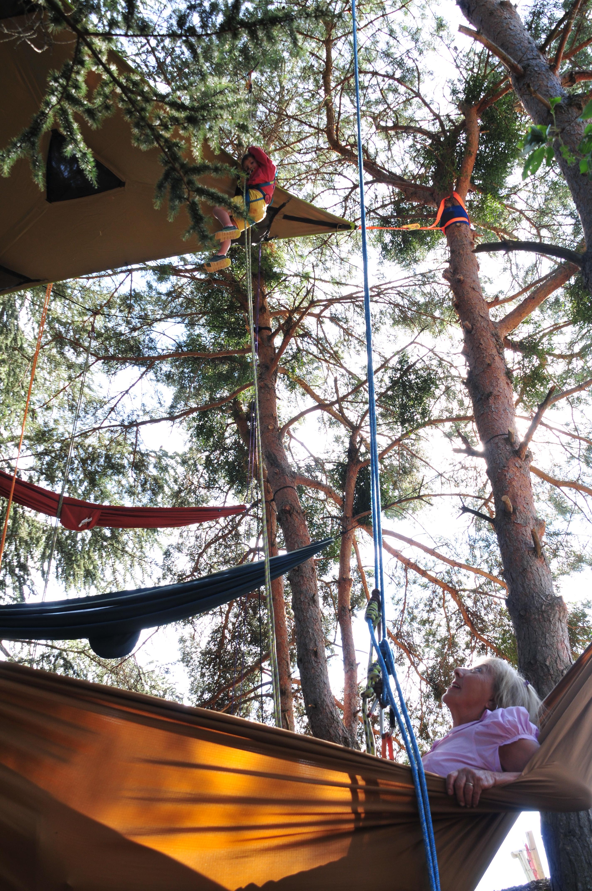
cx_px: 296
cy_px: 446
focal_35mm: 33
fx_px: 816
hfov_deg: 39.9
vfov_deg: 57.3
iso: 200
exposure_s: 1/60
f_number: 8
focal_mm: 22
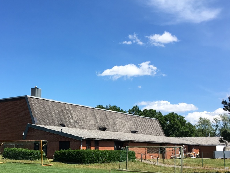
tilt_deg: +3.9
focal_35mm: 44
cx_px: 76
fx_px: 292
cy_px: 119
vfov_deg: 32.5
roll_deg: -1.6
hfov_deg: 42.4
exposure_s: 1/1221
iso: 25
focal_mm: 4.15
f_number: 2.2
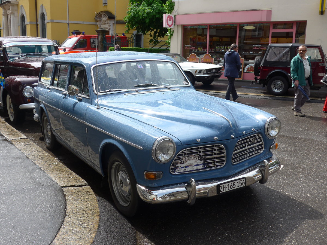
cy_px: 122
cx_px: 164
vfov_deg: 36.8
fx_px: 368
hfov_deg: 47.9
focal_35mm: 39
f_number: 2.8
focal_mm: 8
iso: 80
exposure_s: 1/1000
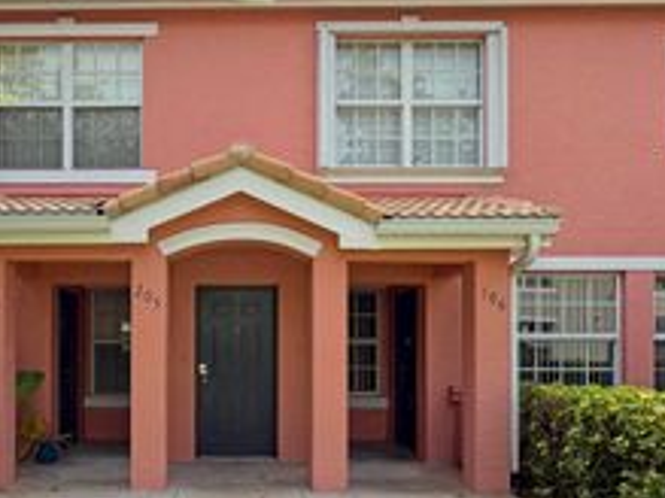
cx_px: 222
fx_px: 614
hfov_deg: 55.7
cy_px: 348
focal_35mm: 32
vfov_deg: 43.3
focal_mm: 2.22
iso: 32
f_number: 2.2
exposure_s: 1/770
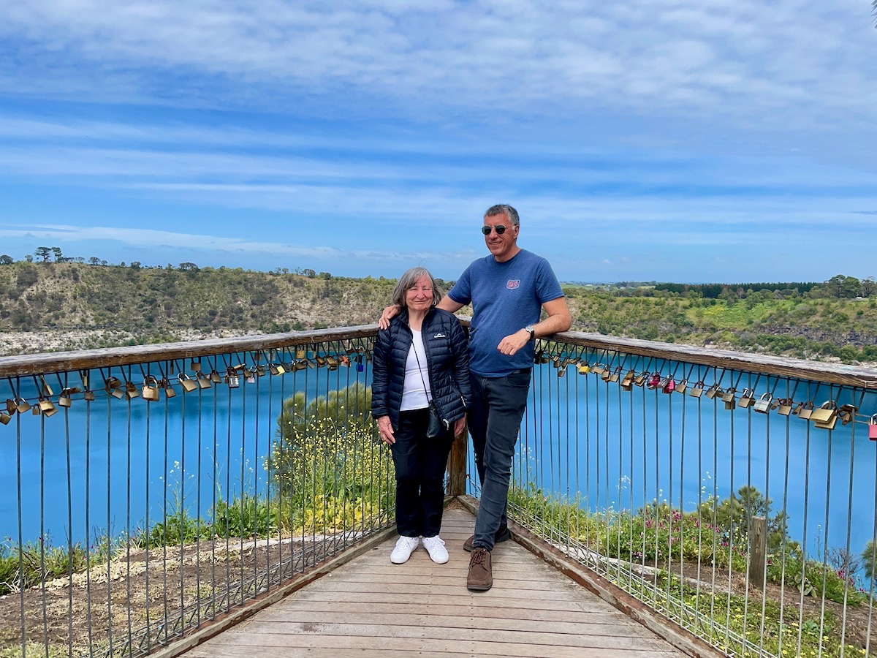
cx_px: 438
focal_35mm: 26
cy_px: 329
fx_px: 659
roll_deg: -0.5
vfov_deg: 53.1
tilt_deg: -3.5
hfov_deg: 67.3
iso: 32
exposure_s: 1/2681
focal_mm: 4.2
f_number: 1.6
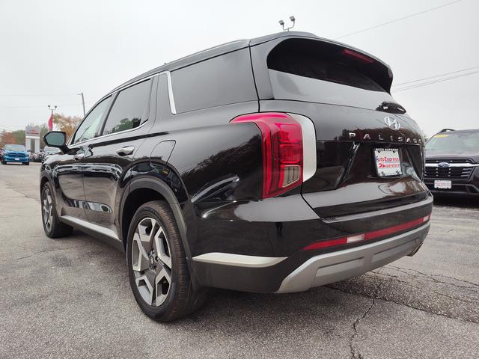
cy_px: 180
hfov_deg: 73.9
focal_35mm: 23
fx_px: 318
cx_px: 240
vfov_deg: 58.9
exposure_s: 1/174
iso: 100
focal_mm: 5.56
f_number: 1.88
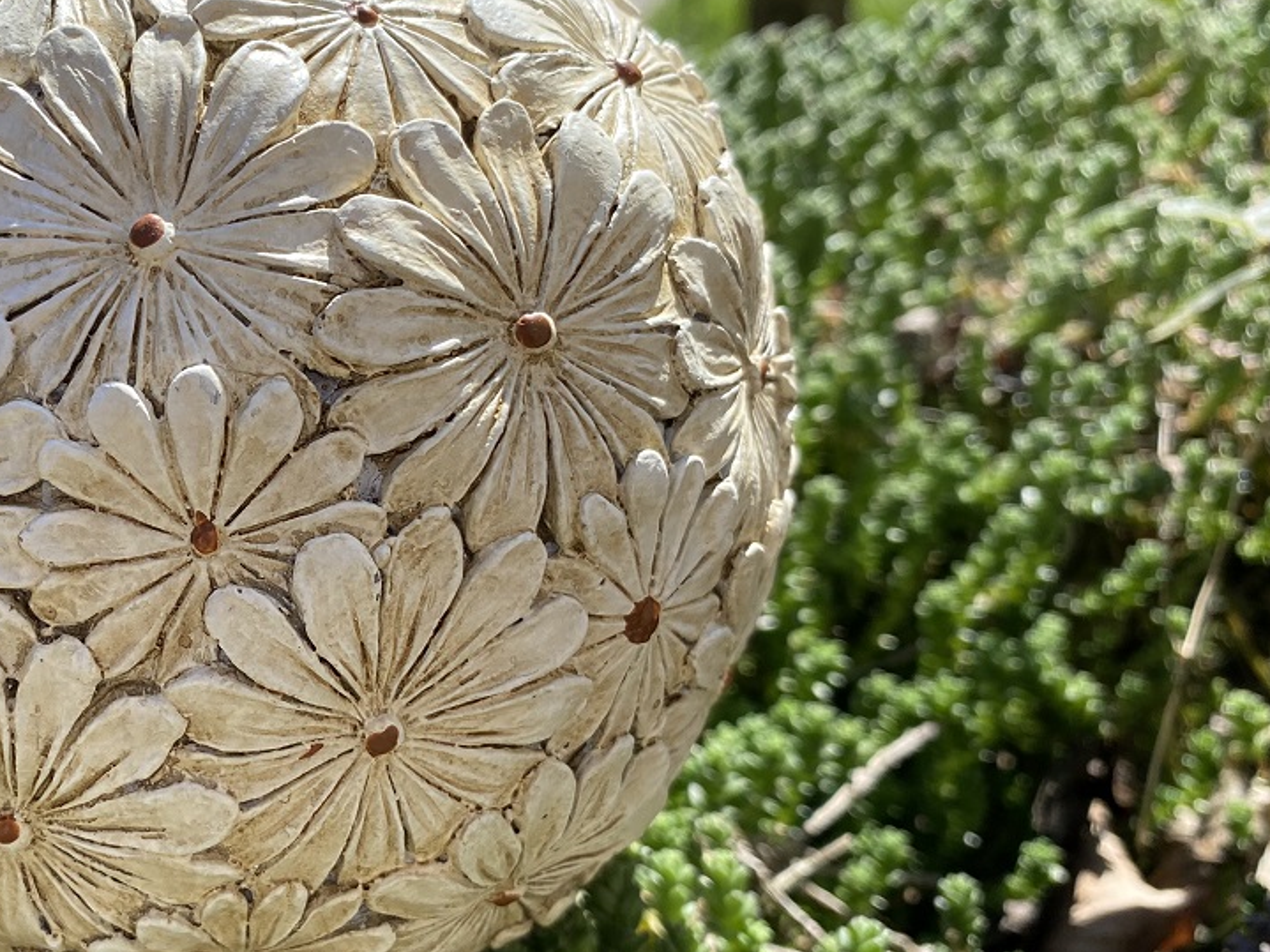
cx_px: 219
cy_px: 481
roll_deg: +0.8
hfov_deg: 38.6
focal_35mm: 47
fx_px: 1724
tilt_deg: -32.4
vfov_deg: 30.9
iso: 32
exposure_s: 1/1206
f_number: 1.8
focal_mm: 4.25
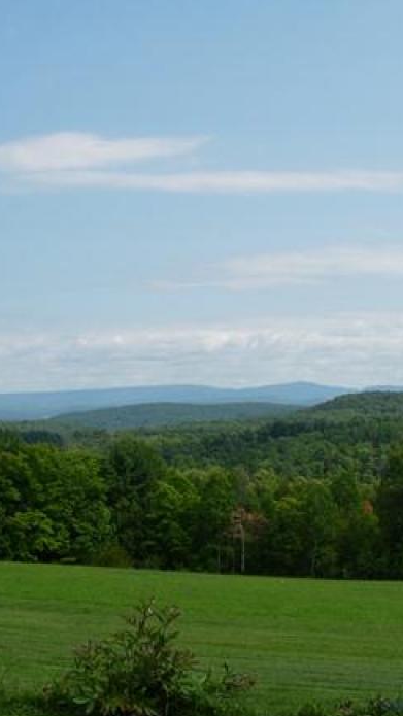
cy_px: 328
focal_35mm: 61
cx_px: 324
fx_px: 1159
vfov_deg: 34.3
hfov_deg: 19.5
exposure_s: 1/861
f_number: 4.8
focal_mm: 7.8
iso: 79
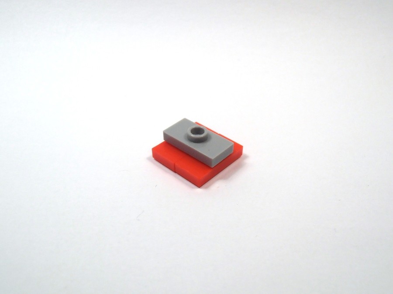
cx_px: 196
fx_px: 420
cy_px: 147
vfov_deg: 38.7
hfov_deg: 50.1
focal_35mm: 37
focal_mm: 6.61
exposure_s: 1/160
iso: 80
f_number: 3.9
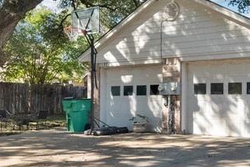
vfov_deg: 25.4
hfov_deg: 34.8
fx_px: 368
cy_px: 109
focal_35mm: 53
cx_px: 237
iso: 12800
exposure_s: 1/1000
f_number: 7.1
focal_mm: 16
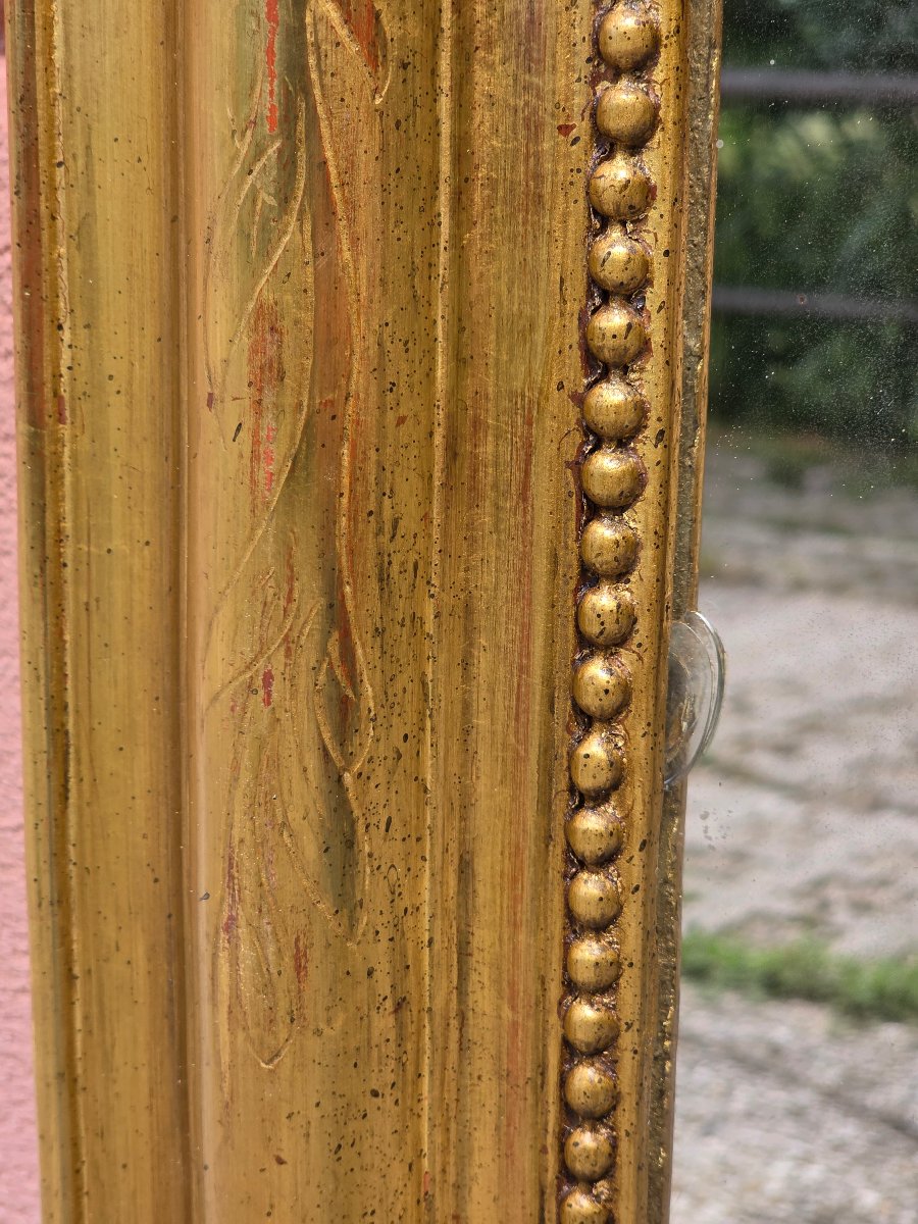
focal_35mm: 69
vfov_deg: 28.2
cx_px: 459
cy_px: 612
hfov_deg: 21.3
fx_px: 2440
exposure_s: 1/1265
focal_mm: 7.9
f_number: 2.4
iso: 50
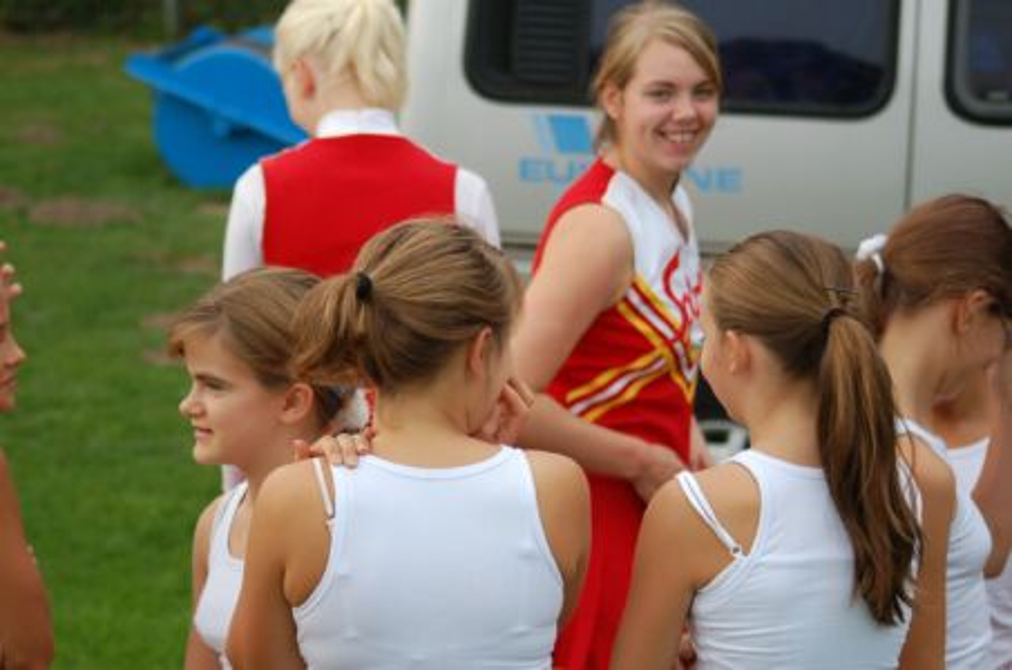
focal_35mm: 105
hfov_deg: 19.5
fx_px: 2945
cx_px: 506
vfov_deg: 13.0
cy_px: 335
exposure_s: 1/800
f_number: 4
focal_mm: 70
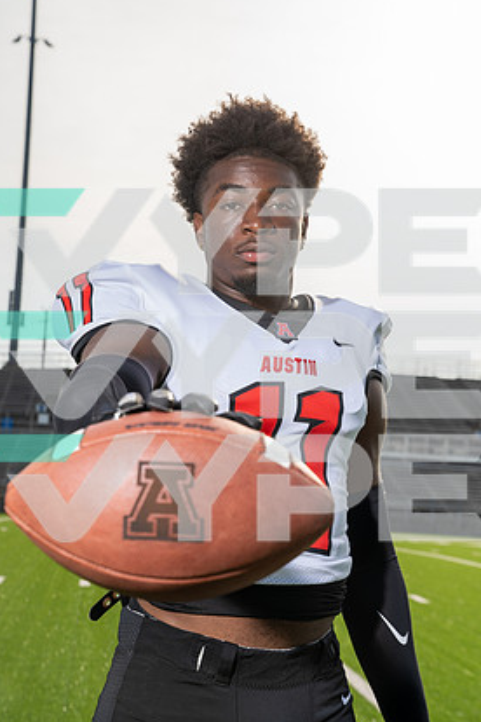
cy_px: 366
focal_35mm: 62
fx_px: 1242
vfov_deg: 32.4
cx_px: 240
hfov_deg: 21.9
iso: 100
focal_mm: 57
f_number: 6.3
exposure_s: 1/250
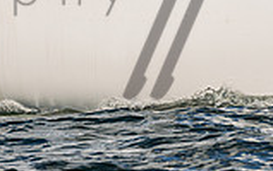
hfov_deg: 1.9
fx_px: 8303
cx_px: 48
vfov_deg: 1.2
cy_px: -138
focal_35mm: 1114
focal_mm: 300
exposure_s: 1/3200
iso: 320
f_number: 5.3
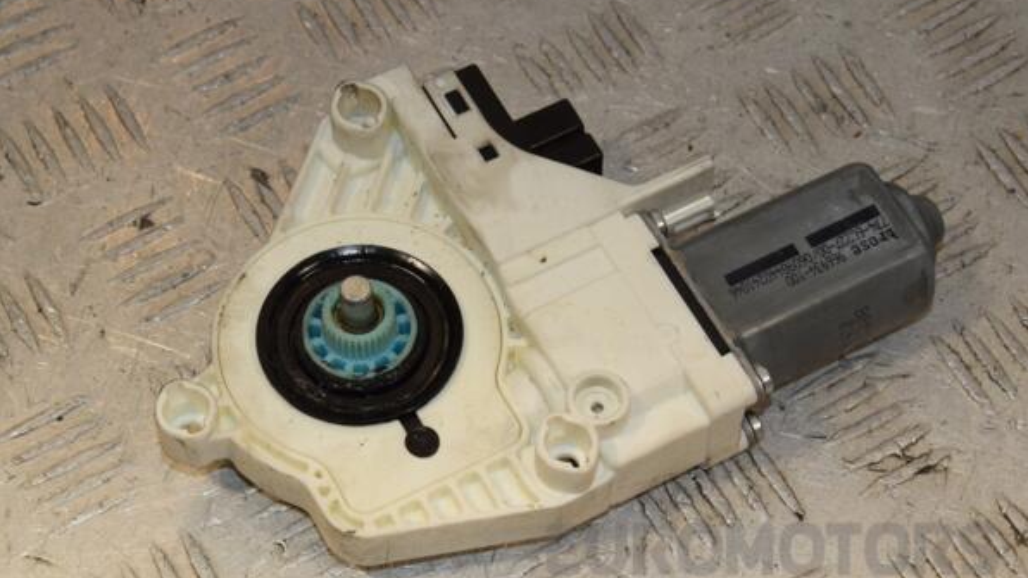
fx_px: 2671
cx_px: 514
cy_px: 319
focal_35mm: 98
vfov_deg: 12.3
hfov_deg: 21.8
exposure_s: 1/200
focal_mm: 62
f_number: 10
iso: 800
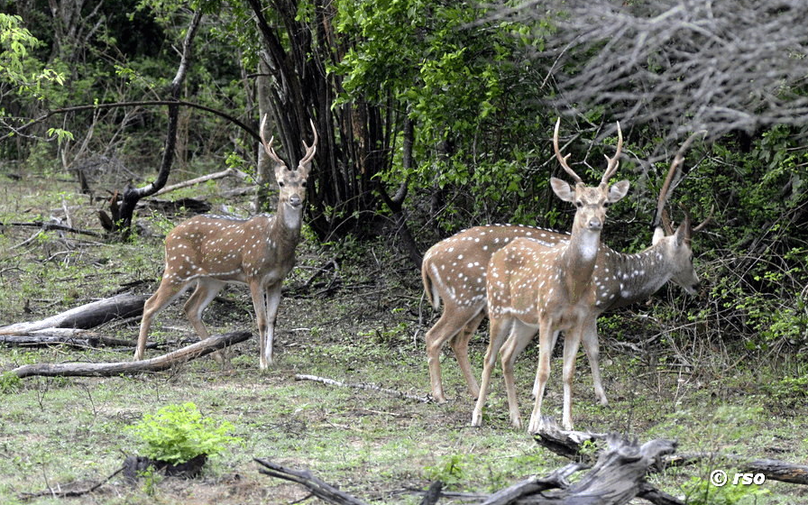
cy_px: 235
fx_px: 5065
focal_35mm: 230
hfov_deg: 9.1
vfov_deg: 5.7
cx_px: 404
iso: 250
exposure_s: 1/200
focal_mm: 150
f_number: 5
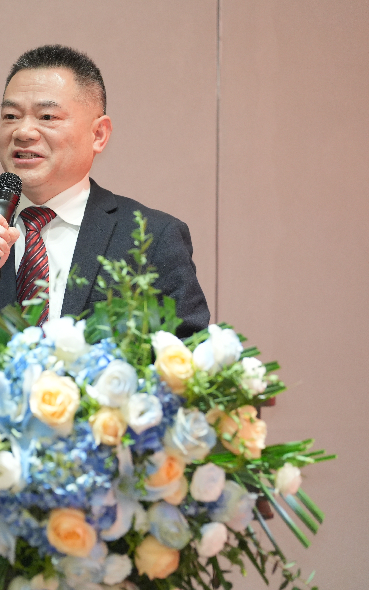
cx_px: -23
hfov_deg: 8.2
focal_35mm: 158
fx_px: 2542
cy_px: 295
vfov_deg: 13.2
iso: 3200
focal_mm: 103
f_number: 2.8
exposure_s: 1/160
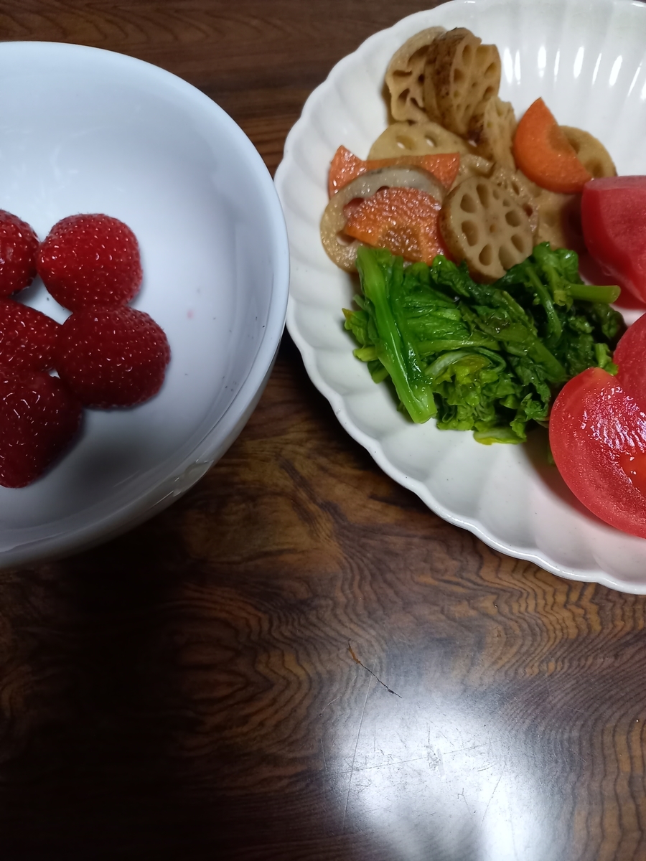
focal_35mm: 25
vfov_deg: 69.4
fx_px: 622
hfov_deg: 54.9
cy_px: 430
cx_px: 323
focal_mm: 4.65
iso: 500
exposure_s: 1/30
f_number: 1.8
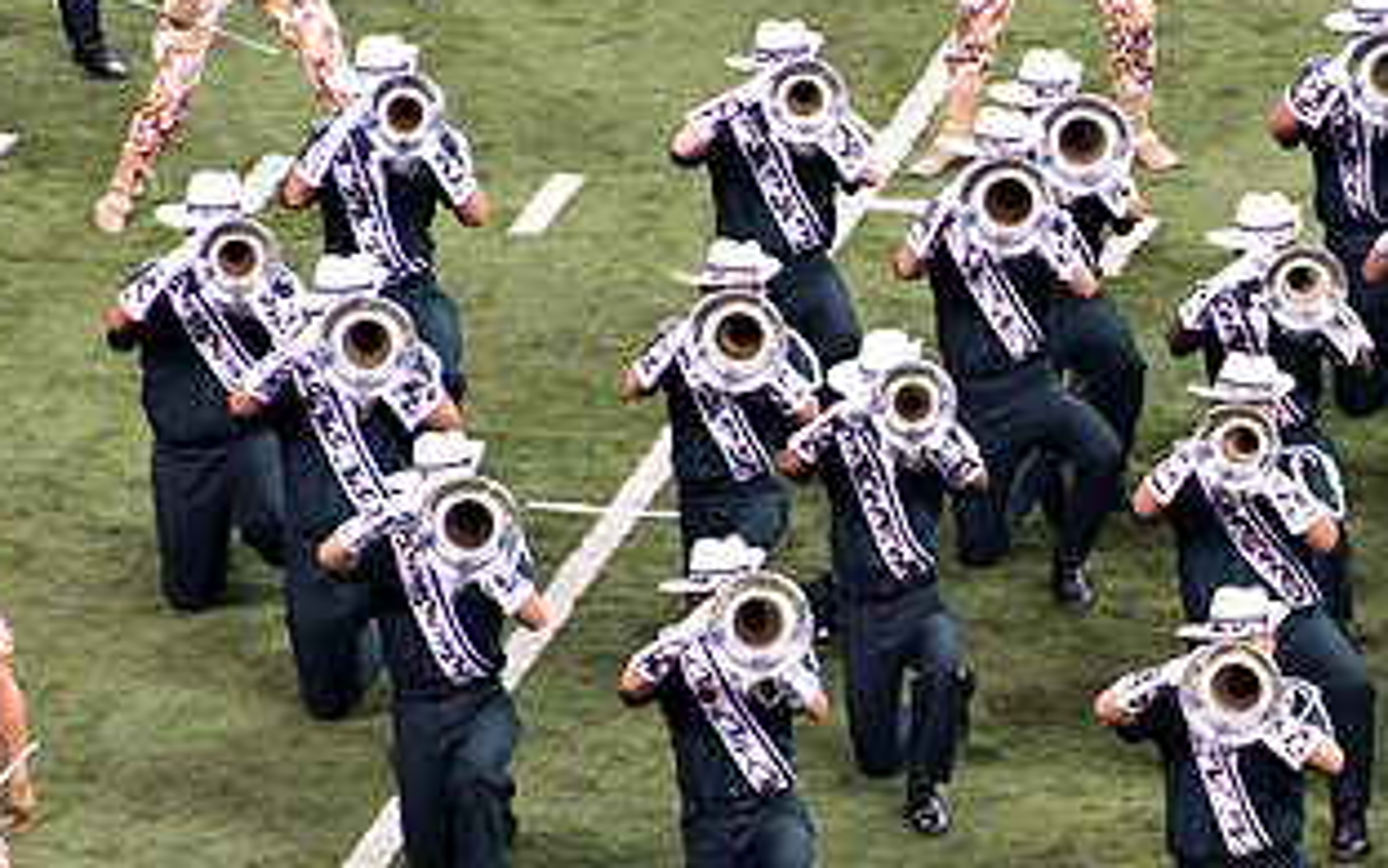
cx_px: 1354
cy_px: 425
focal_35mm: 708
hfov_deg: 3.0
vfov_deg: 1.9
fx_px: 26782
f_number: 5.6
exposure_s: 1/320
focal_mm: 270
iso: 1800
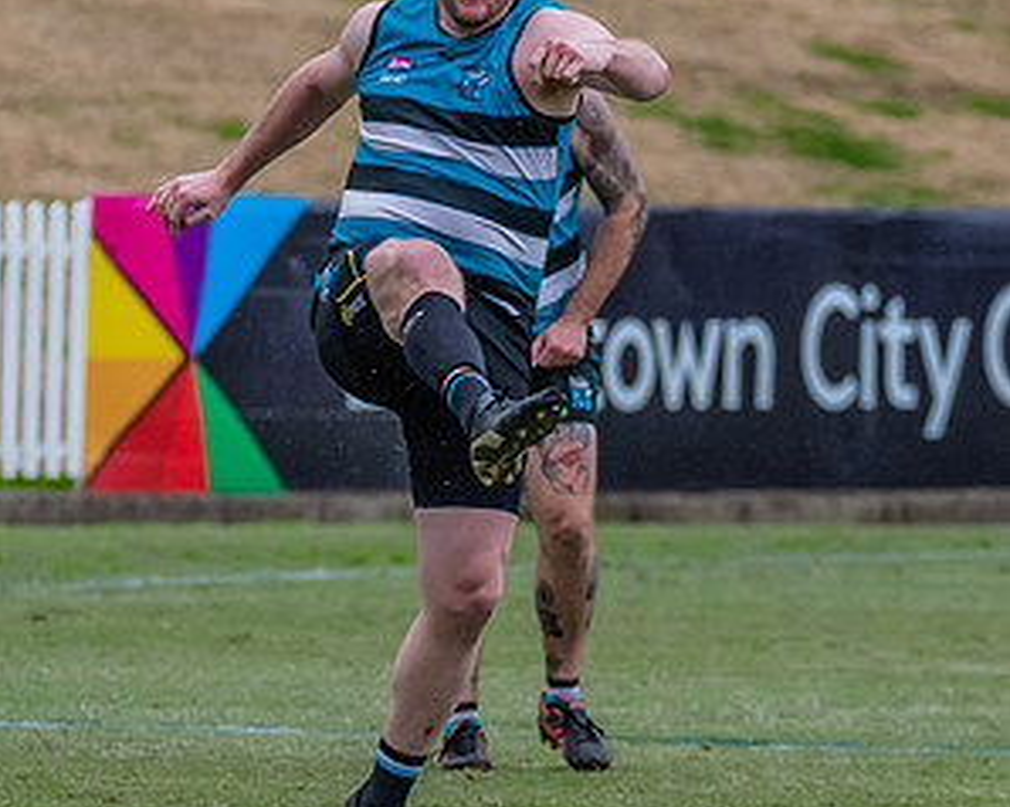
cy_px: 432
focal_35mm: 899
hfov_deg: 2.2
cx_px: 495
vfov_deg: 1.7
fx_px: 26855
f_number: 6
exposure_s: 1/1600
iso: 1250
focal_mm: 350
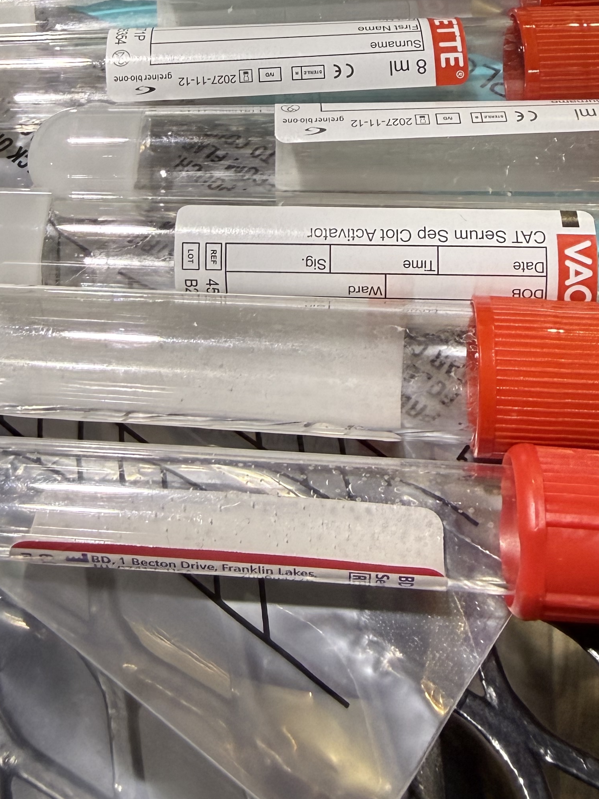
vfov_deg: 37.9
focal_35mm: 48
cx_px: 293
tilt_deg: -42.2
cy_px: 134
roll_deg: +0.2
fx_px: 1107
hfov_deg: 30.3
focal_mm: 2.22
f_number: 2.2
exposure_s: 1/60
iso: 250
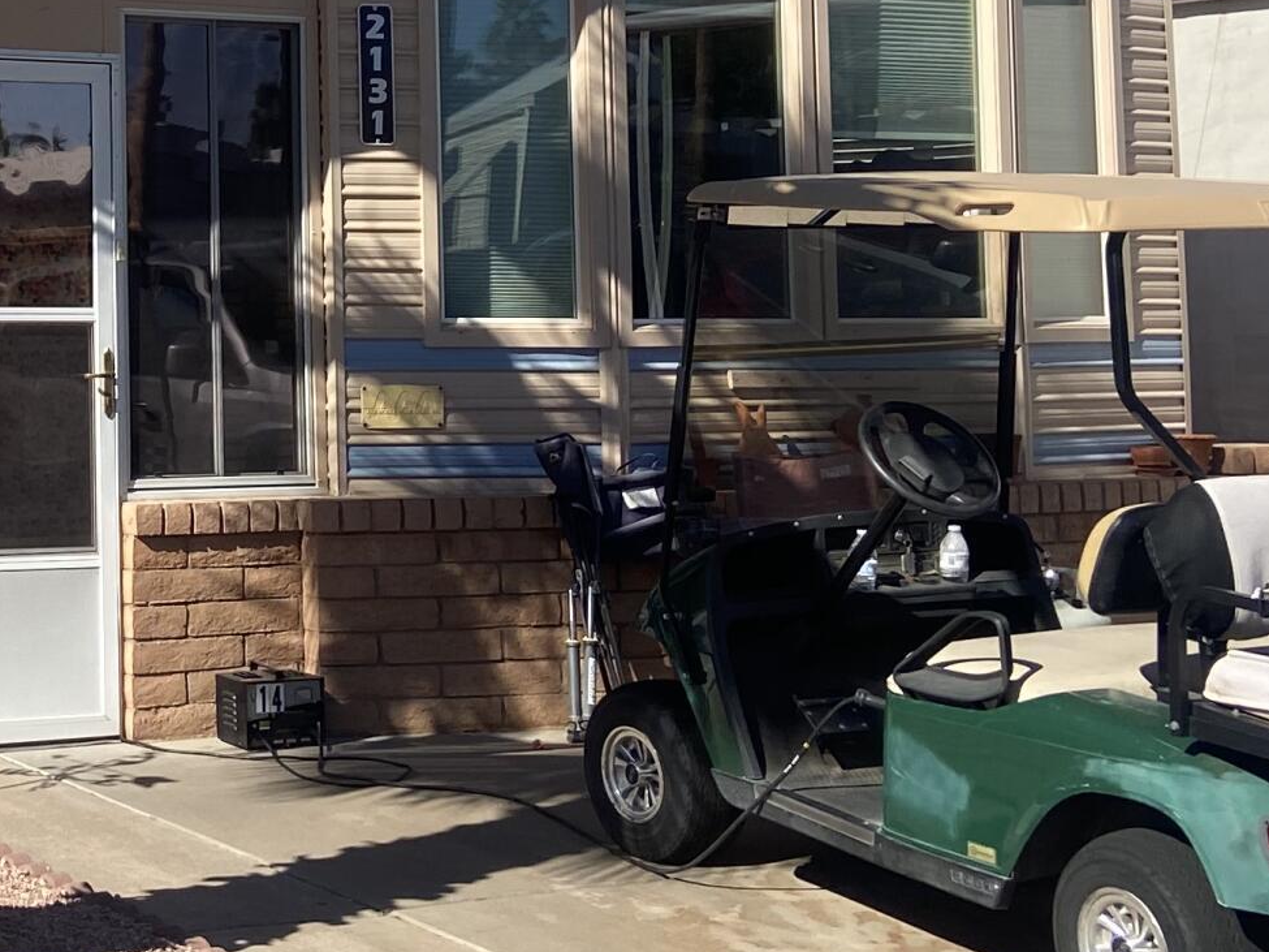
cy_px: -49
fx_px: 2932
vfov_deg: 17.9
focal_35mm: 80
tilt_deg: +4.8
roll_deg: -0.9
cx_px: -70
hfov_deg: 23.2
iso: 32
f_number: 1.8
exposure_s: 1/3040
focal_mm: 4.25
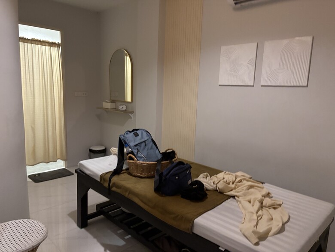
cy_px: 126
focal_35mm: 26
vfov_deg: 53.1
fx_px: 252
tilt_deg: -9.4
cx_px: 168
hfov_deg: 67.3
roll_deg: -1.2
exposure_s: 1/25
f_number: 1.6
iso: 640
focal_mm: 5.96
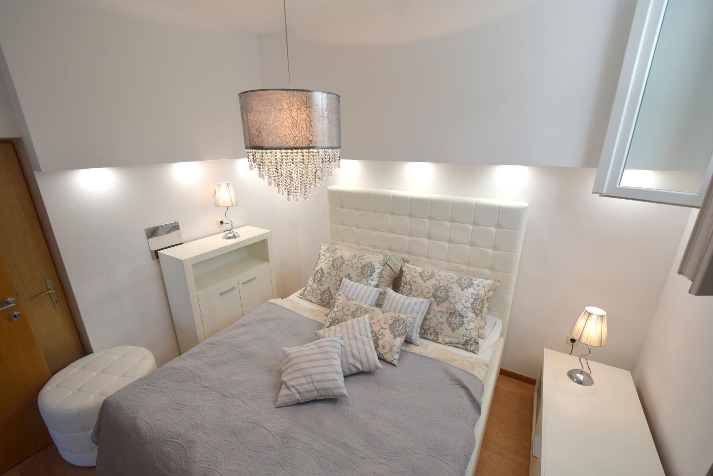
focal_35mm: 15
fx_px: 297
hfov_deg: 100.4
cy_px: 238
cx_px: 356
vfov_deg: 77.3
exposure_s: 1/100
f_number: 5
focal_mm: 10
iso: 400
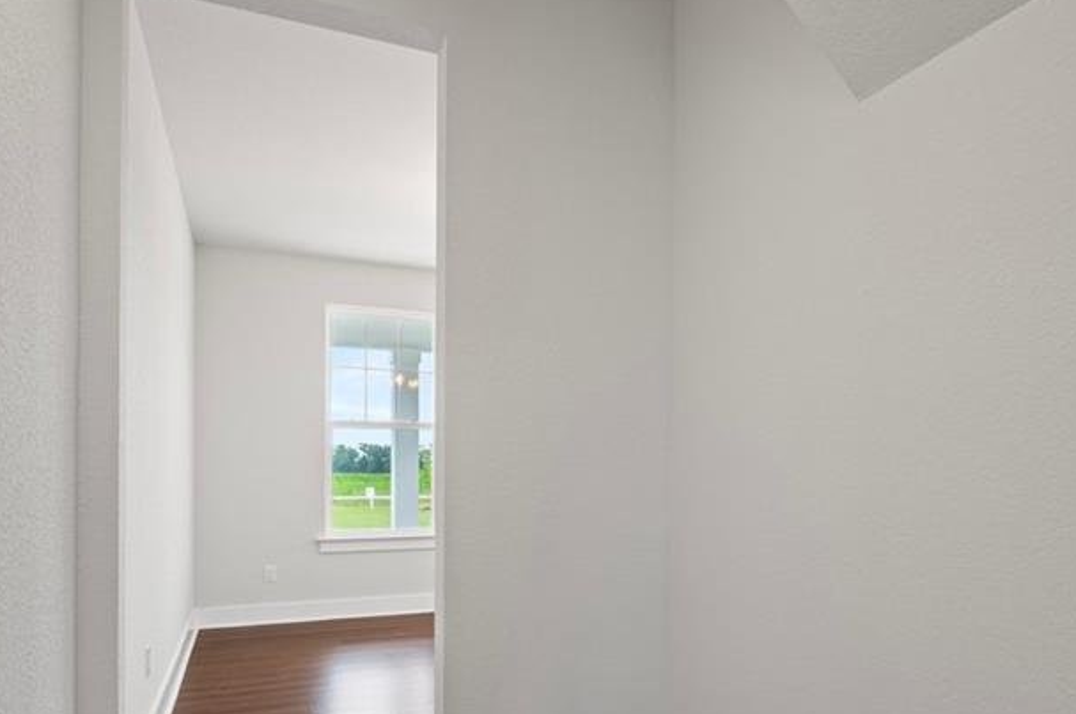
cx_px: 631
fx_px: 806
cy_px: 477
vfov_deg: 47.0
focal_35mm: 27
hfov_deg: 67.0
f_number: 8
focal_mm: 16
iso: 125
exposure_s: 1/1.25
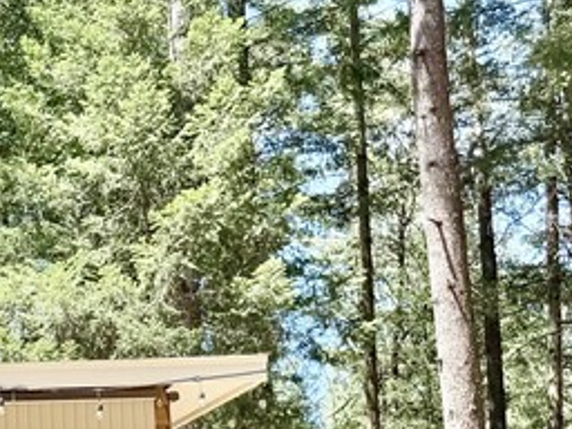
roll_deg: -0.2
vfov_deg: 15.1
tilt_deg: +7.0
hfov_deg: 16.3
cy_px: 458
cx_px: -536
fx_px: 1586
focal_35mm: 96
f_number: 1.78
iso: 80
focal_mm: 6.76
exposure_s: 1/1139
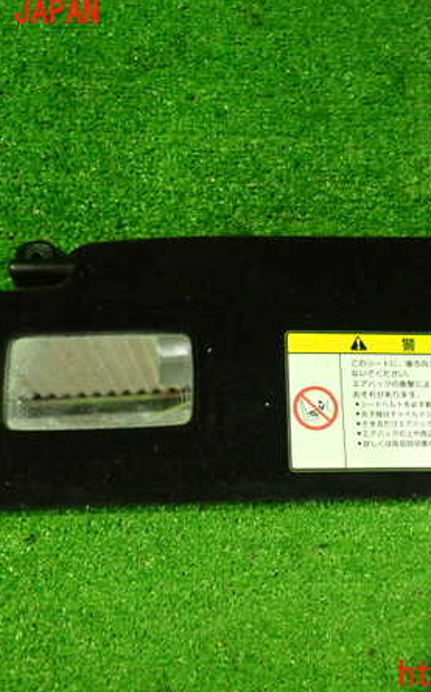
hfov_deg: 29.6
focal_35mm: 43
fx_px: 809
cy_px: 344
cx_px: 283
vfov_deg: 46.2
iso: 800
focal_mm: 5.4
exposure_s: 1/25
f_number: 2.3
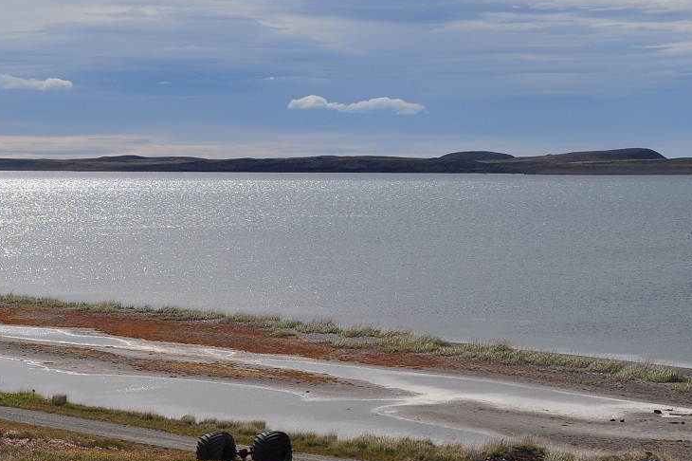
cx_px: 129
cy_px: 227
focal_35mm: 111
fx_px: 2133
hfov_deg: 18.3
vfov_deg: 12.3
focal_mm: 42
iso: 200
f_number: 11
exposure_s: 1/640
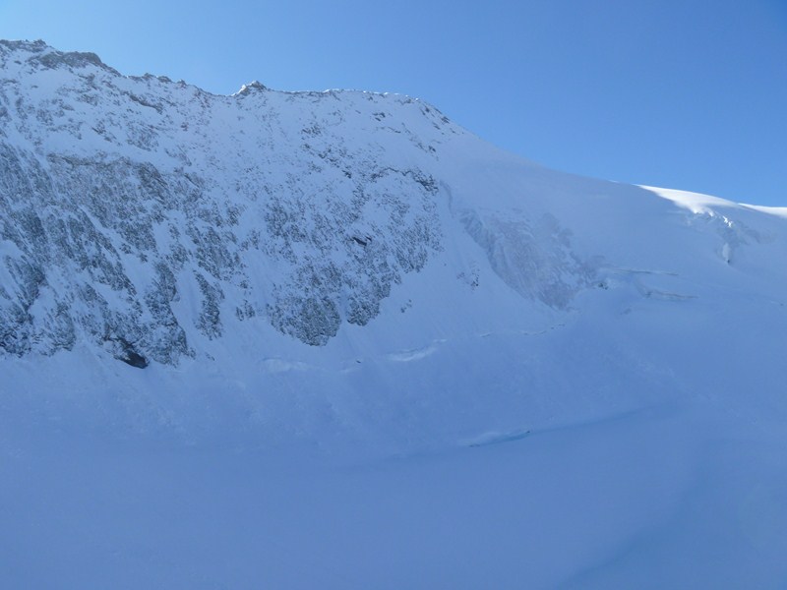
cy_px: 295
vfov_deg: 40.7
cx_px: 394
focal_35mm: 35
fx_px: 796
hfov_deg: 52.6
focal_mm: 6.3
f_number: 5.6
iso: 80
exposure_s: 1/200
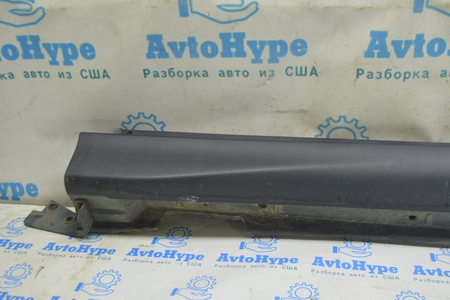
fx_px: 525
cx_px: 225
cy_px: 150
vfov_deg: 31.8
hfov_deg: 46.4
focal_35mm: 42
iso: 400
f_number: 5.6
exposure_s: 1/20
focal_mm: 28
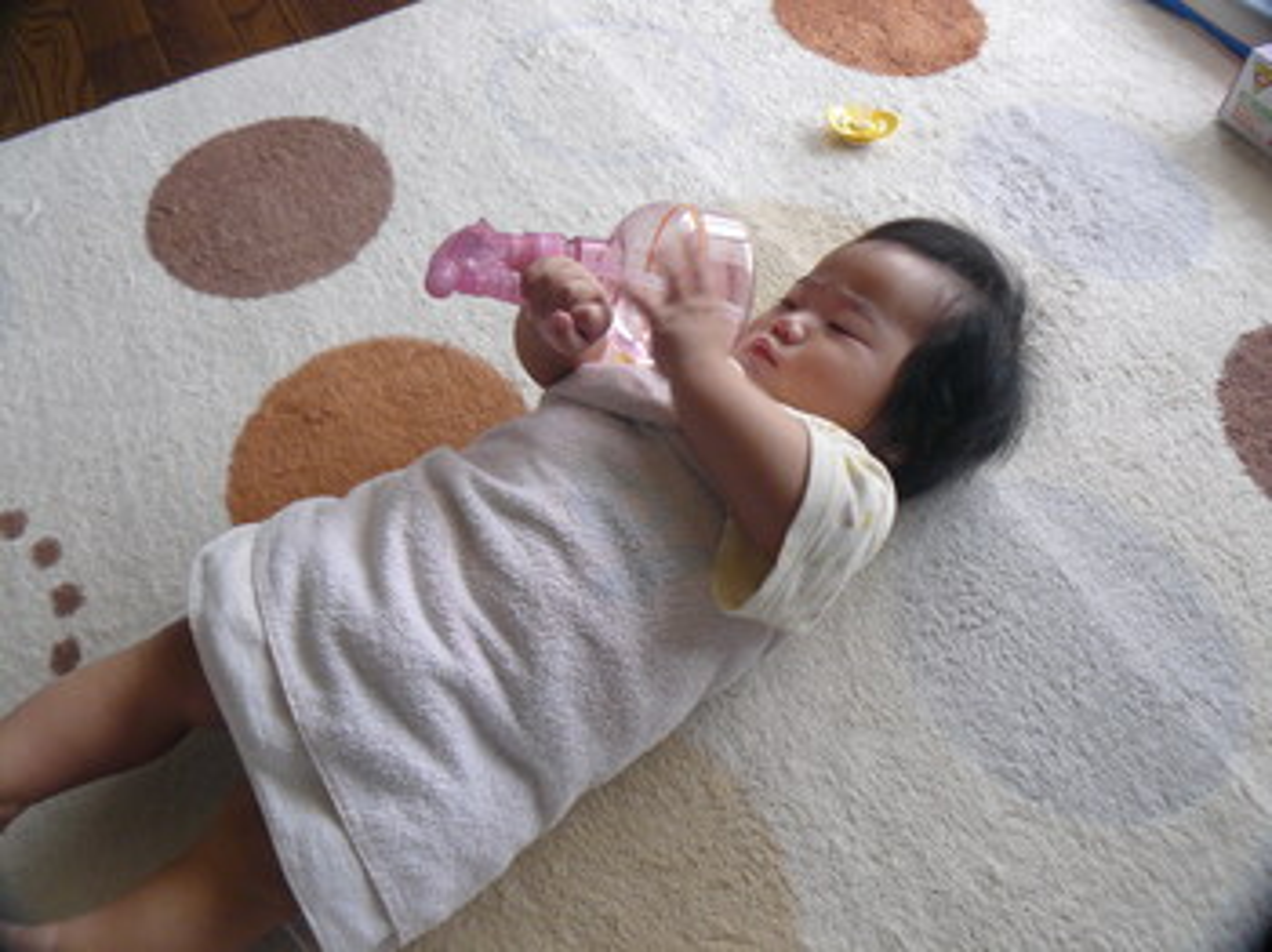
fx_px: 1322
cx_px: 636
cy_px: 476
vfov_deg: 39.6
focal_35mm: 36
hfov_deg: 51.4
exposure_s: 1/30
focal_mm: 6
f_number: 2.8
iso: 125
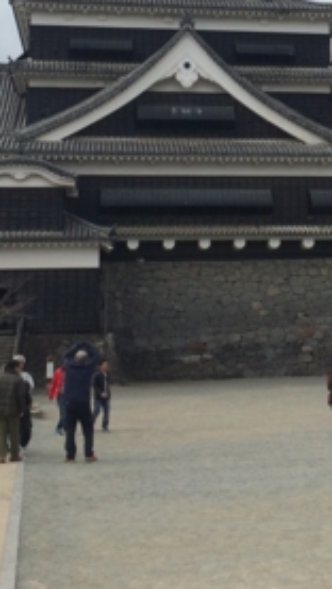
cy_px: 94
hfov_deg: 16.2
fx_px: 1141
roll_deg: +2.2
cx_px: 347
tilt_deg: +11.3
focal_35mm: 73
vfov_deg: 28.2
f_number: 2.2
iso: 32
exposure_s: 1/4566
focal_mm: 4.15
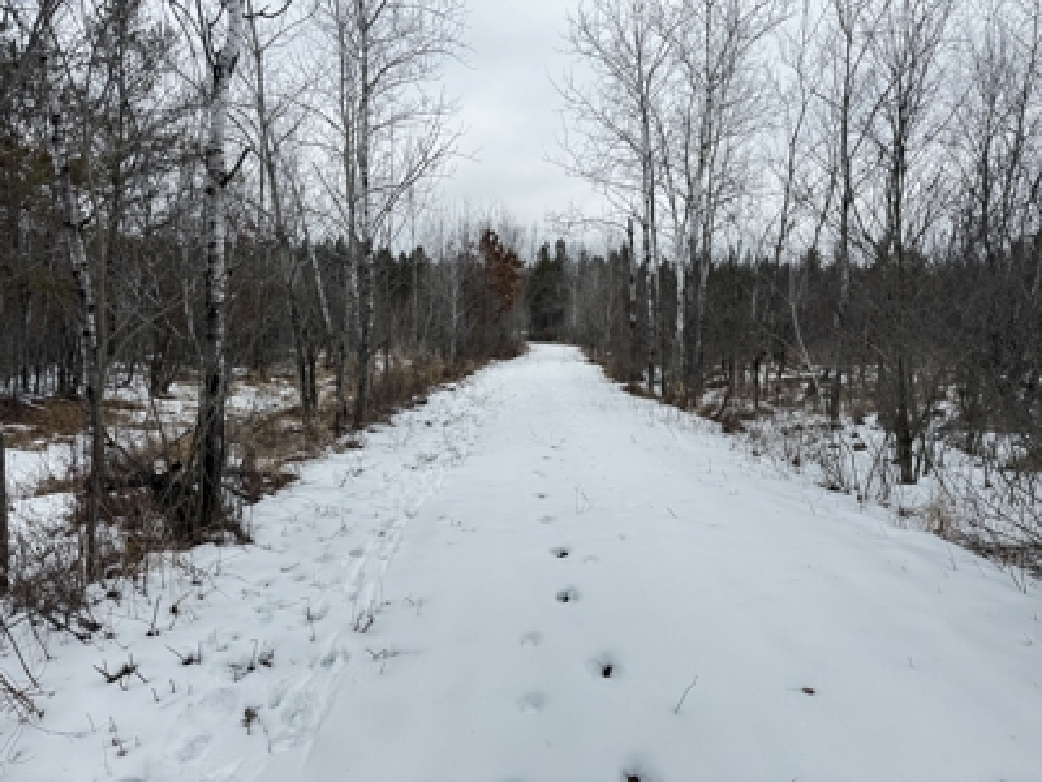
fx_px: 722
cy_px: 391
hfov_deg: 71.6
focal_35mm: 24
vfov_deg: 56.8
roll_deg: -0.4
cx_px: 521
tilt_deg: -3.7
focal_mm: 6.76
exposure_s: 1/1059
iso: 80
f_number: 1.78
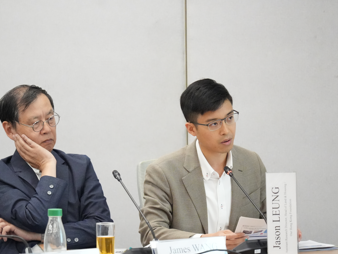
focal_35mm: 285
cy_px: 151
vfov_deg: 5.2
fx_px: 2783
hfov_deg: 6.9
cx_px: 143
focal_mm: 200
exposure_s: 1/320
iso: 12800
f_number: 4
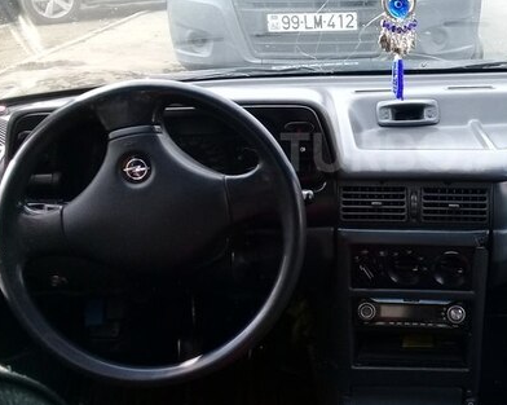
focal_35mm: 51
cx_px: 413
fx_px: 765
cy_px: 152
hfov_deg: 35.4
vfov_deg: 29.5
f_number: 2.2
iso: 64
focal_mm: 3.3
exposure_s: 1/100
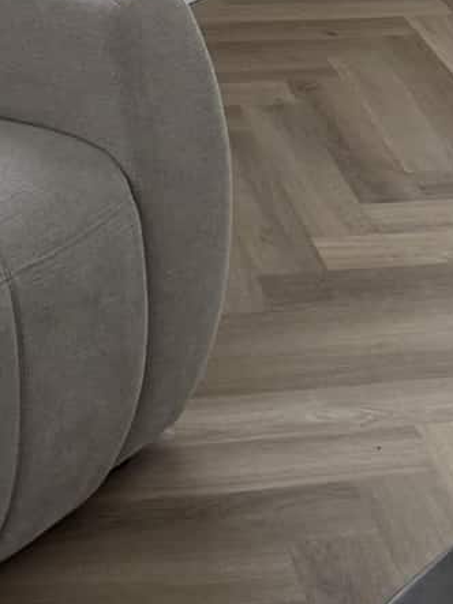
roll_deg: +0.6
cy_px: -604
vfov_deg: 14.6
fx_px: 1938
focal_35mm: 111
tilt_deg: -0.3
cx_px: 120
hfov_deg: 13.3
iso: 200
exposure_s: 1/61
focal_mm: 6.76
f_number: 1.78
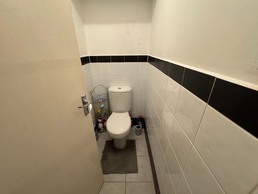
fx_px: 104
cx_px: 129
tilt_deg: -25.8
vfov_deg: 85.7
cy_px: 97
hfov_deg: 102.1
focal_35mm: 14
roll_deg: +1.2
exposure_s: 1/100
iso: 250
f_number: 2.2
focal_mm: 2.22
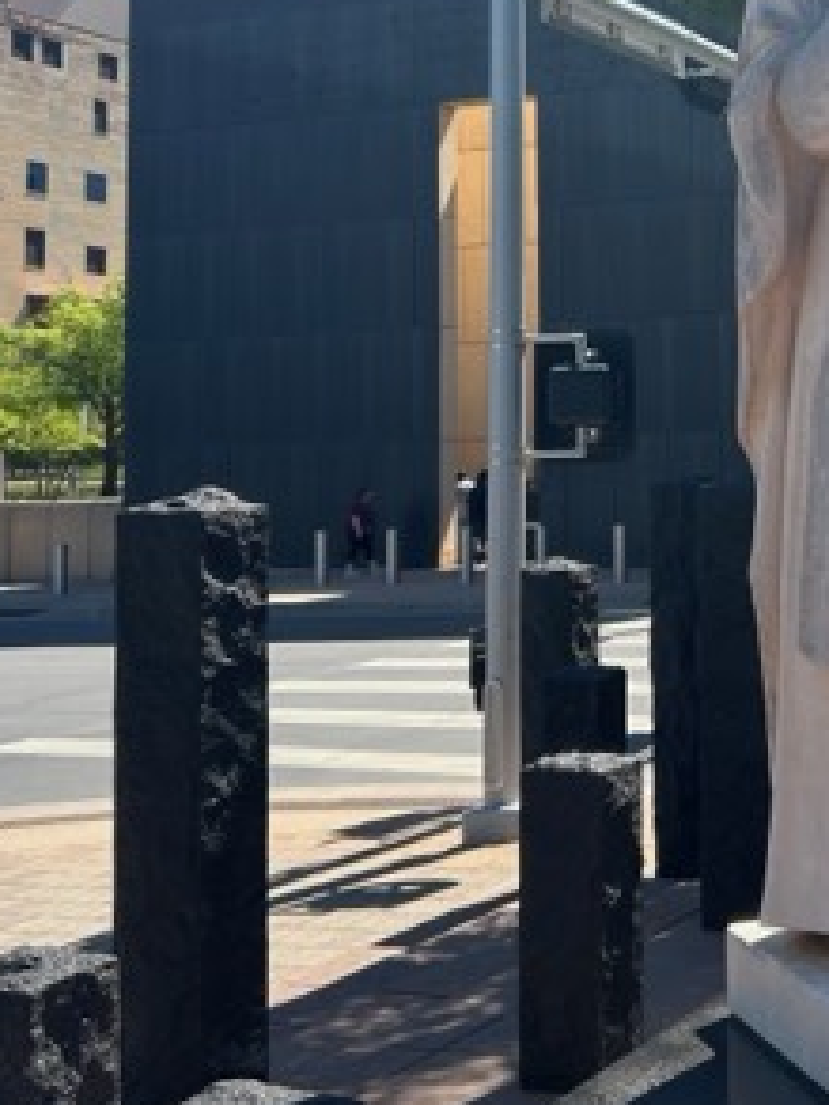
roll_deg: +1.0
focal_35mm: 57
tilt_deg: +4.6
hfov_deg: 24.3
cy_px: 307
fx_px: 1820
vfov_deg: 33.3
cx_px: 867
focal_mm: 5.7
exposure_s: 1/2841
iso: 50
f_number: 1.5
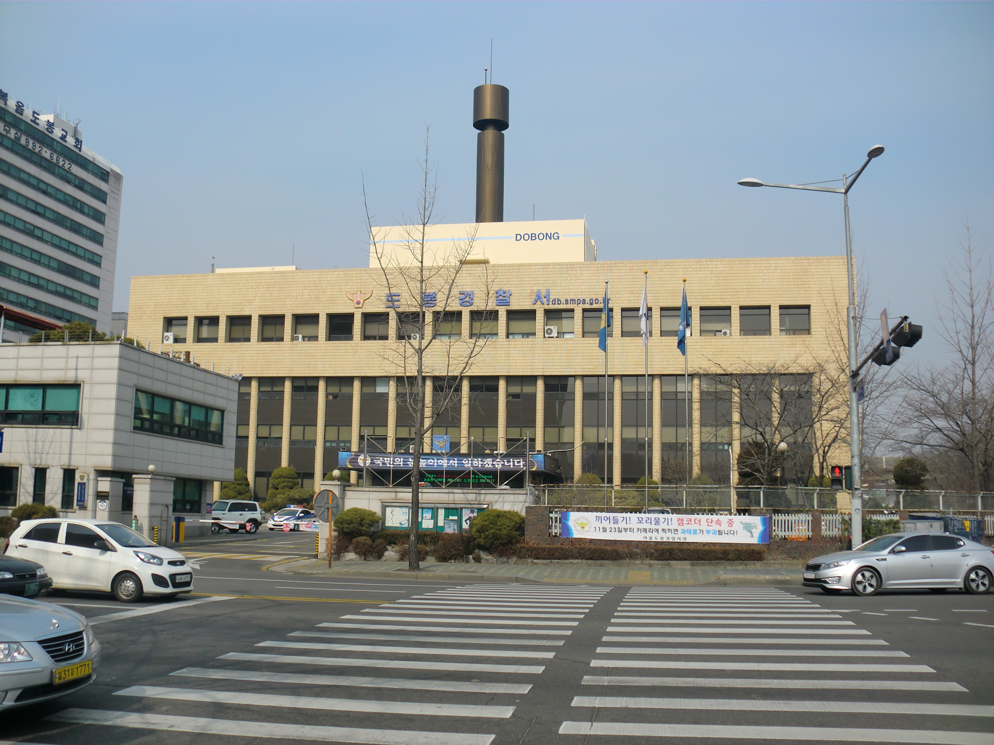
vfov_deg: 40.7
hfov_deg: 52.6
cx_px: 497
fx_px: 1005
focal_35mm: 35
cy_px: 372
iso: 64
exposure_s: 1/200
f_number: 7.8
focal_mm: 6.3
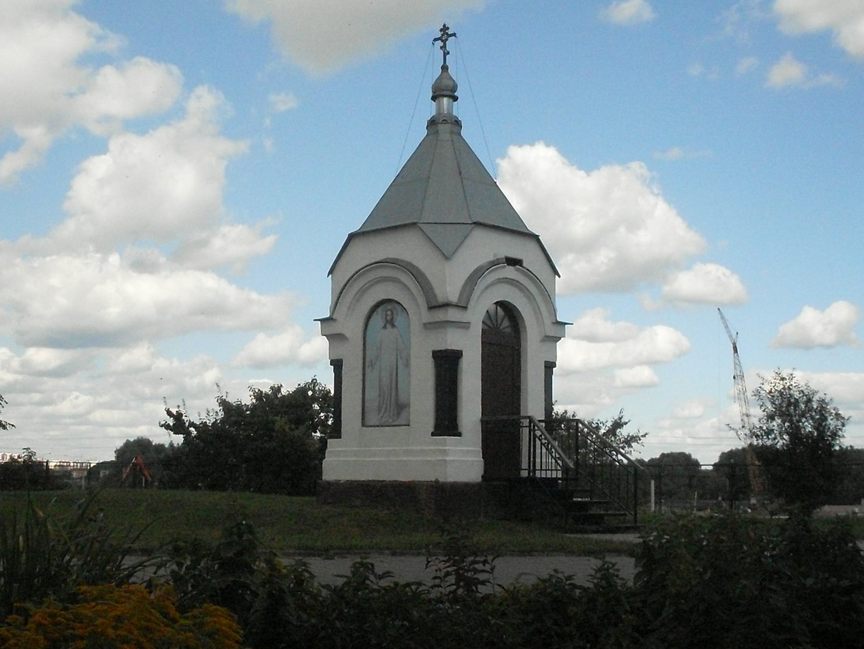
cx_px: 385
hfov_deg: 38.8
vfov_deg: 29.7
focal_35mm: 49
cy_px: 362
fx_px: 1223
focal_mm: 6.3
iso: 400
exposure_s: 1/1000
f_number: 8.4
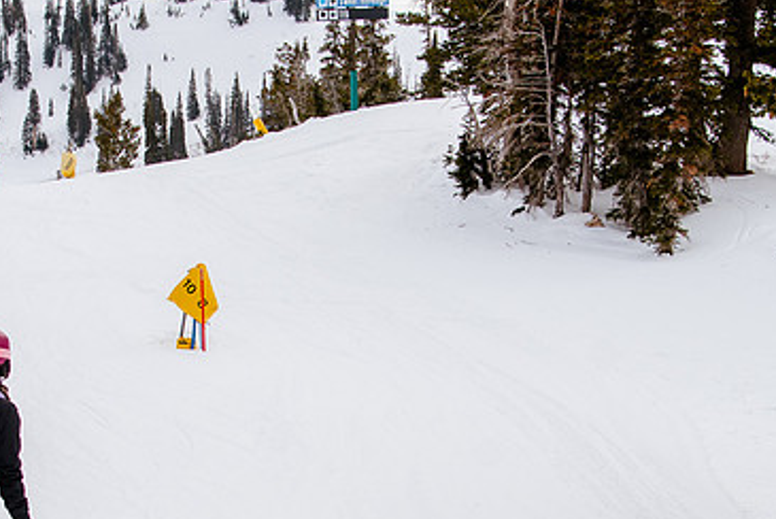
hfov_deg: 22.5
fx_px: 1941
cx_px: 280
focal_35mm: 90
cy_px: 408
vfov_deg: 15.1
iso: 400
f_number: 5.6
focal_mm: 31
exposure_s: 1/1600
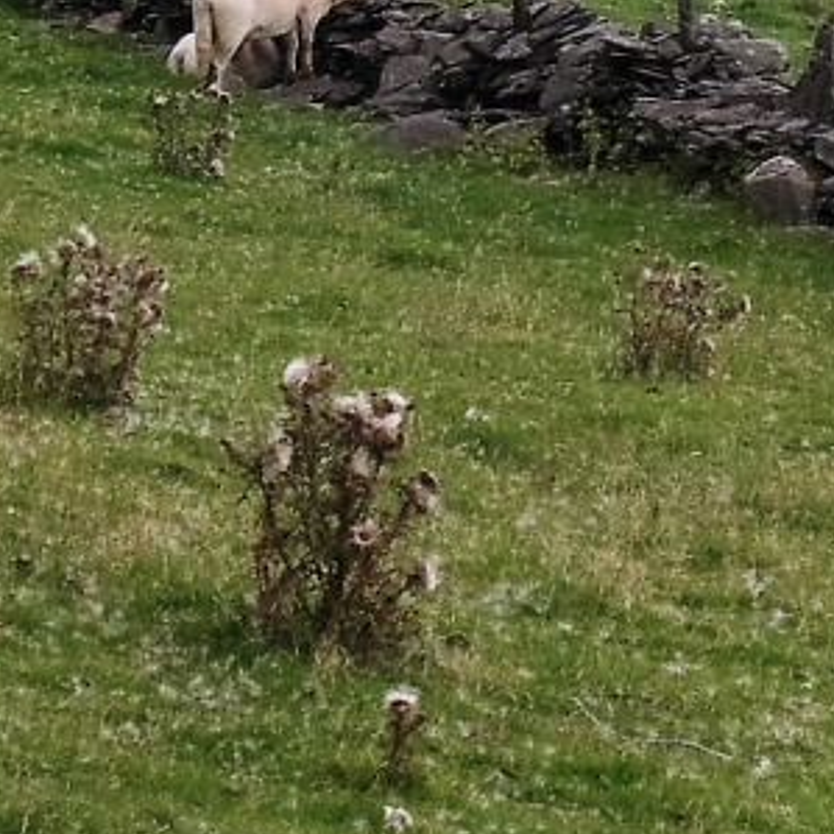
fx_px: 12702
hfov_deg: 3.8
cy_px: -1006
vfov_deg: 3.7
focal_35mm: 466
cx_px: 1024
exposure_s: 1/500
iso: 200
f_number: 11
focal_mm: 55
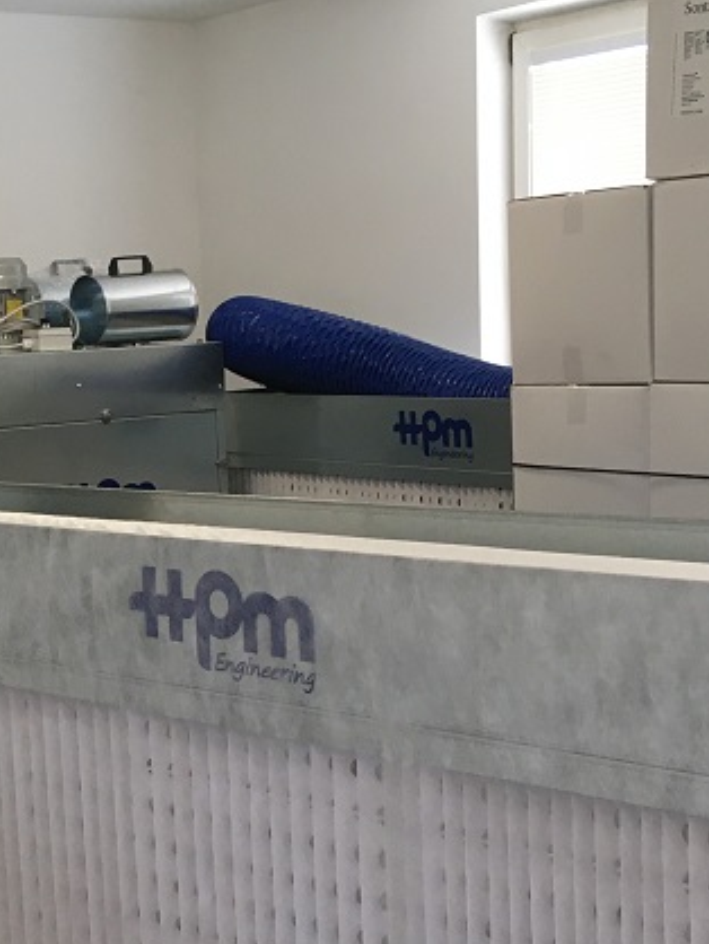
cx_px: 165
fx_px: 1937
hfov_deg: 20.6
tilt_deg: -9.8
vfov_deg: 27.2
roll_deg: +1.9
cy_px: 646
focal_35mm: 71
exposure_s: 1/33
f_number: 2.2
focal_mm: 4.15
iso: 100
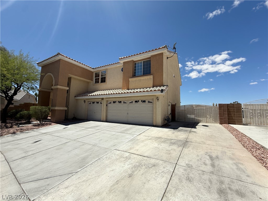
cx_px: 134
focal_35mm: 14
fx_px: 108
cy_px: 100
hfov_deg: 102.1
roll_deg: +0.5
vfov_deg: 85.7
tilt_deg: +9.3
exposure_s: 1/3460
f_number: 2.2
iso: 50
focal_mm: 2.22
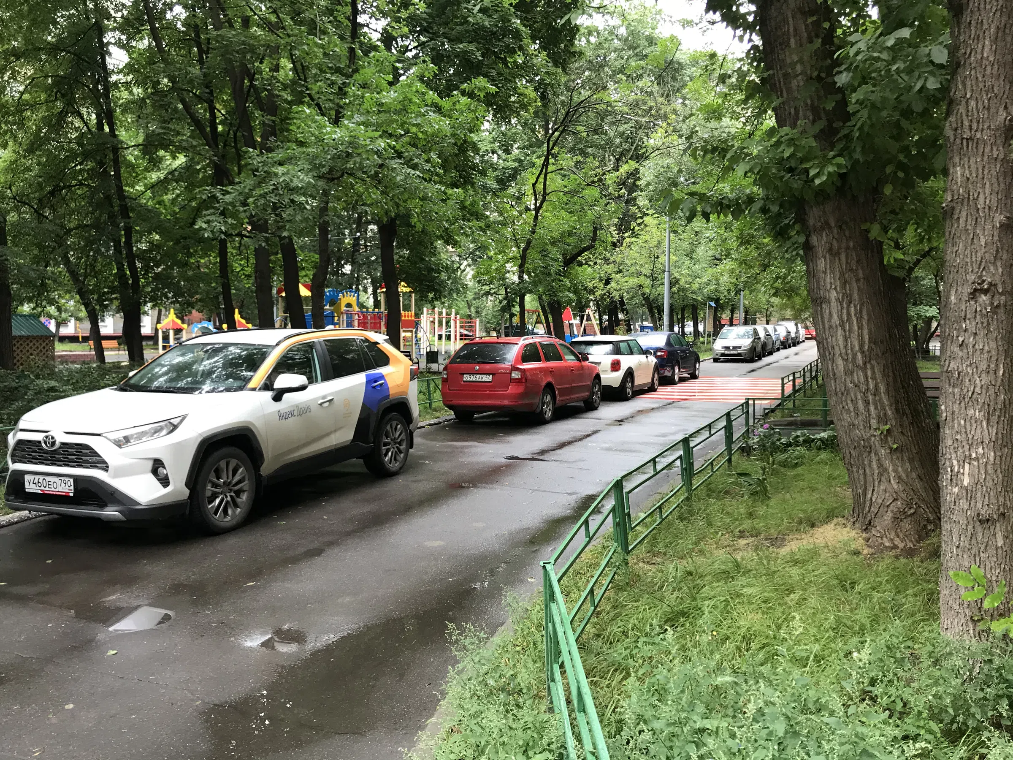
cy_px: 380
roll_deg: +0.0
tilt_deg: -1.7
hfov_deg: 63.4
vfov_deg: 49.7
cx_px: 506
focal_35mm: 28
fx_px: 819
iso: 25
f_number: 1.8
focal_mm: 3.99
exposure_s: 1/33
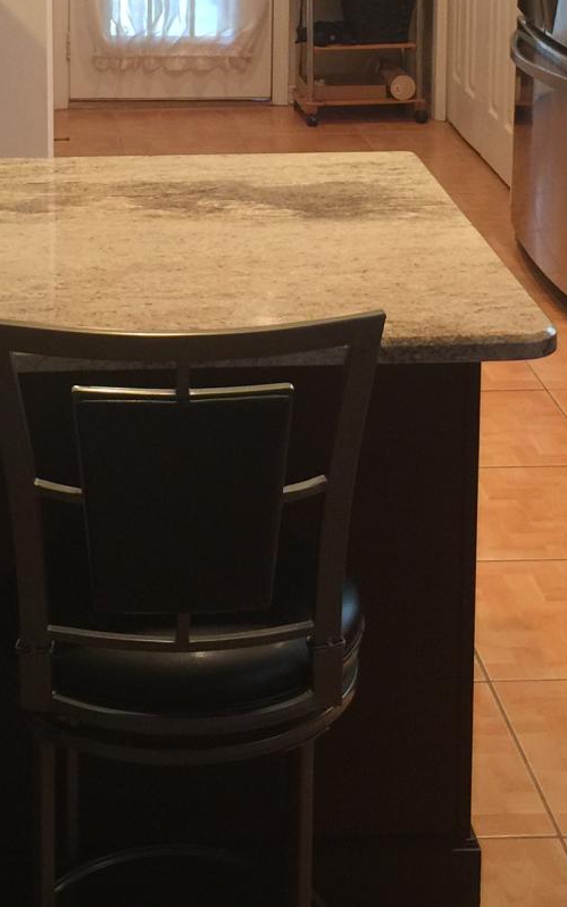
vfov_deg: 25.6
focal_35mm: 77
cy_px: 20
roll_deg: +0.4
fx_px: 1903
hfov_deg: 16.9
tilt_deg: -8.9
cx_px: 177
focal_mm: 4.15
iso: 50
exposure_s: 1/15
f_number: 2.2
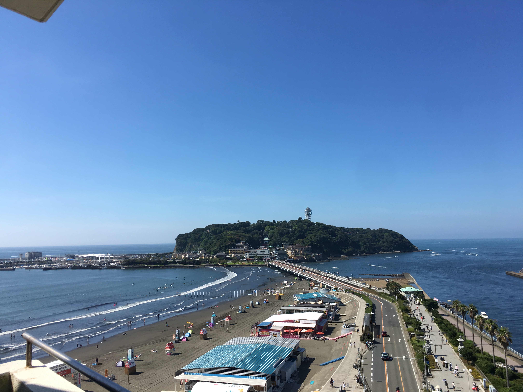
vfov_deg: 48.2
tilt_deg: +7.1
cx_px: 262
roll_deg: +0.7
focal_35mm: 29
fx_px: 438
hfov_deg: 61.7
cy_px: 196
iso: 25
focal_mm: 4.15
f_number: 2.2
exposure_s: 1/1876
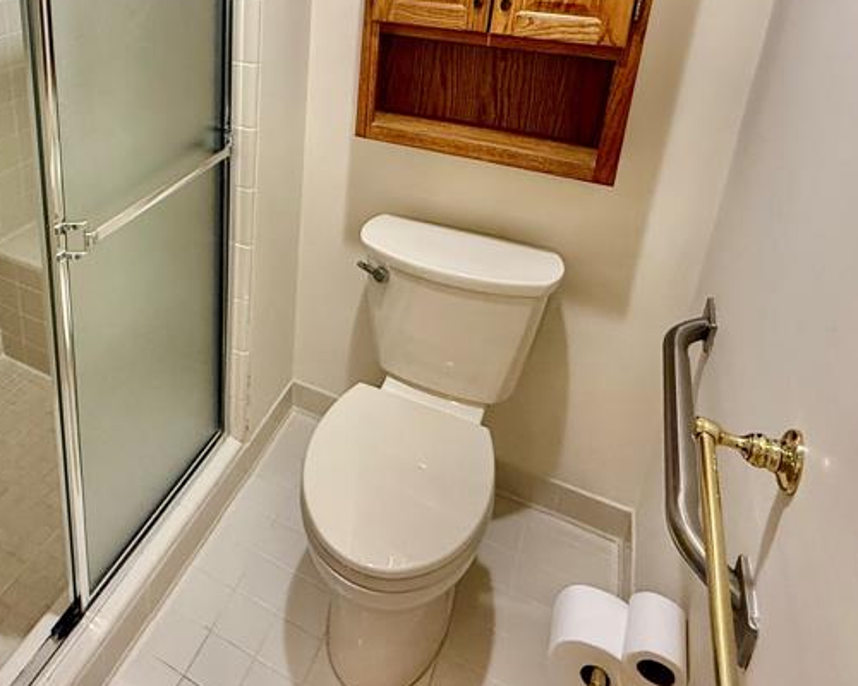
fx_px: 711
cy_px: 115
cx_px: 194
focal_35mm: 28
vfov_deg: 48.0
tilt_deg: -18.8
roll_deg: +0.3
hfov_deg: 58.3
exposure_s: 1/60
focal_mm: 2.22
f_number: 2.2
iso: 320
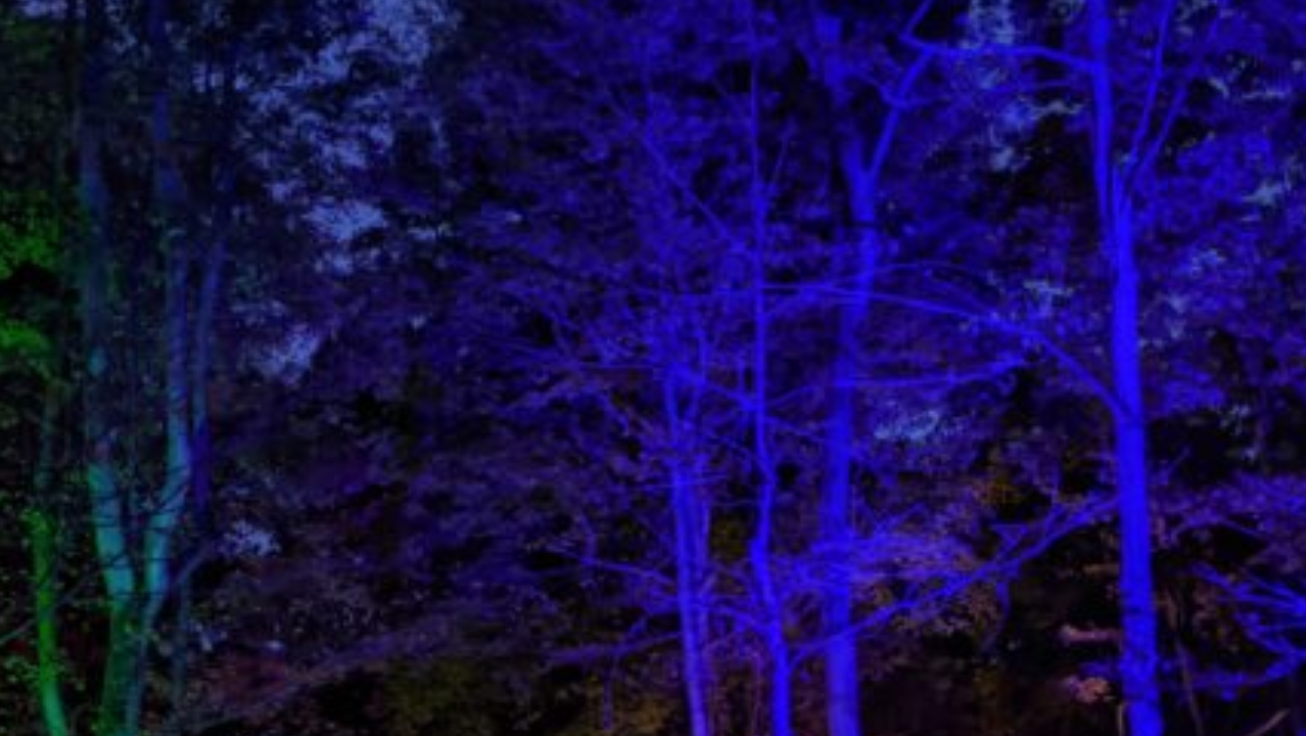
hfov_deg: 38.5
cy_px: 681
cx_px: 383
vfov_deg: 22.1
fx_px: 1836
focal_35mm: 53
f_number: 1.73
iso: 328
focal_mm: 4.38
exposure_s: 1/15
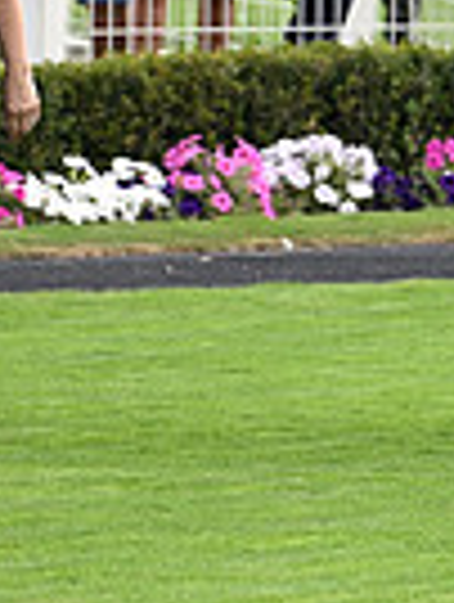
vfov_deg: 2.4
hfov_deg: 1.8
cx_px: 1173
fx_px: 14503
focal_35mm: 832
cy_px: -223
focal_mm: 200
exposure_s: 1/500
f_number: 5.6
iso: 400
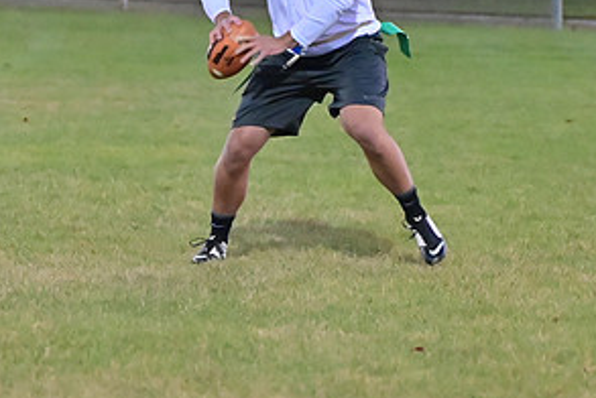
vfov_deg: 3.7
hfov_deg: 5.6
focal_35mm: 370
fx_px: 6132
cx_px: 376
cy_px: 9
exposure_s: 1/400
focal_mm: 125
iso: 6400
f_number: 4
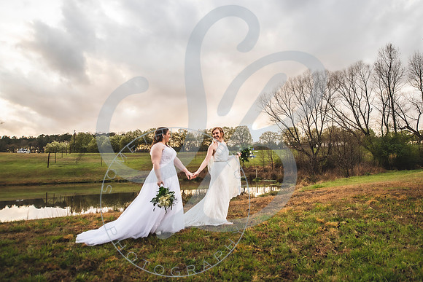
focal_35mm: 28
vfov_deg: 46.6
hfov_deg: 65.5
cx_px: 241
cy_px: 124
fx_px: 327
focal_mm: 24
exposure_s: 1/500
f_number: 2.8
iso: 320
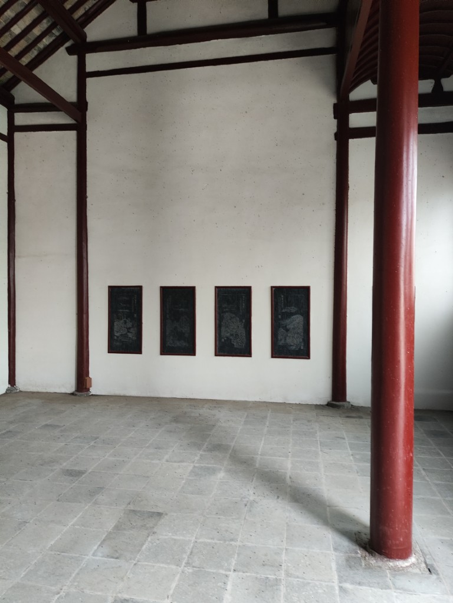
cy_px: 302
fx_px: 419
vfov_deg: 71.6
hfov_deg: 56.8
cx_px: 226
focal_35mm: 24
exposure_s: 1/33.3
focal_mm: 4.68
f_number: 1.8
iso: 525
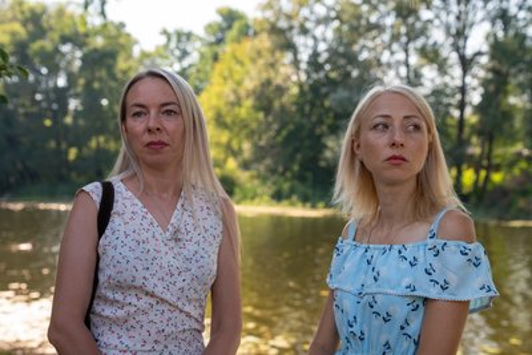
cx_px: 266
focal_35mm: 55
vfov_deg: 24.6
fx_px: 813
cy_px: 178
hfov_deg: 36.2
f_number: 4.5
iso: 640
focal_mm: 55
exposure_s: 1/50
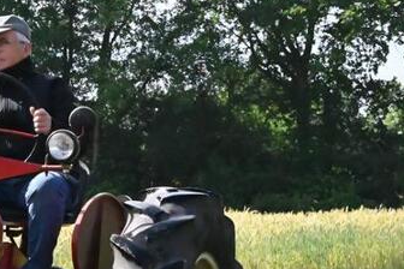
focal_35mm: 324
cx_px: -83
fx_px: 3636
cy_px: 234
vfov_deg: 4.2
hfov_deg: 6.3
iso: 32000
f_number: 20
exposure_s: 1/6400
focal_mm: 110
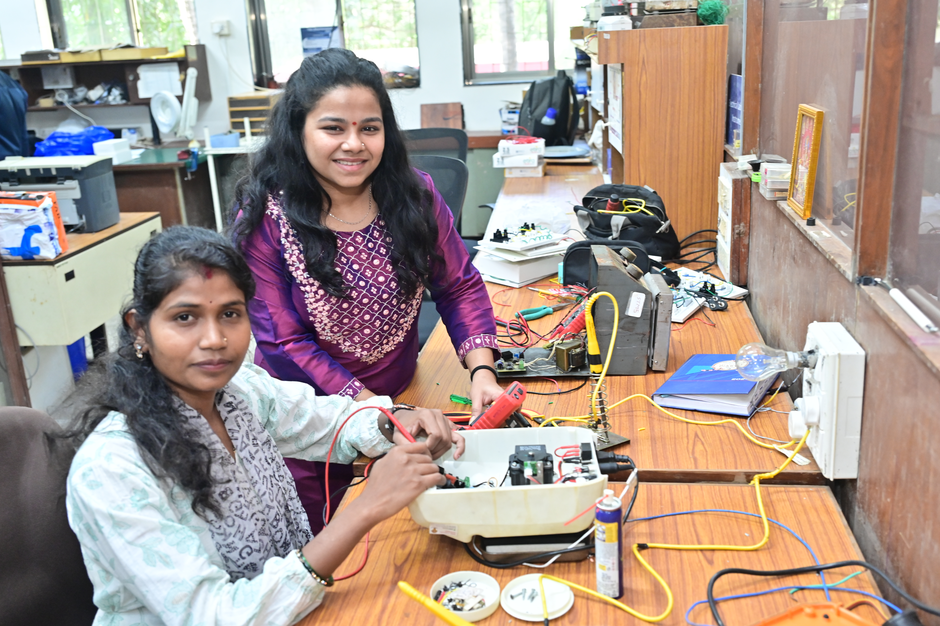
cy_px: 313
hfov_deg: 55.1
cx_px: 470
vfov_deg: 38.3
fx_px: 900
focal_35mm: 34
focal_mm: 34.5
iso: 2500
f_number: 4
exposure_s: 1/125
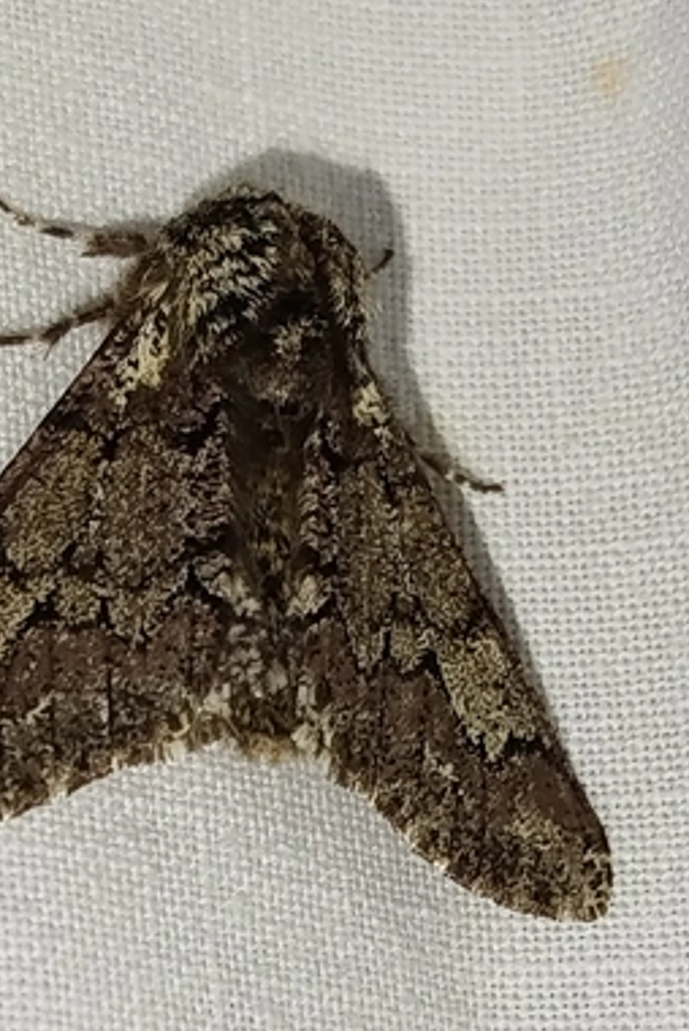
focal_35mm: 133
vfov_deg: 15.3
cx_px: 203
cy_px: 841
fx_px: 3811
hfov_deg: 10.3
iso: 80
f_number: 1.7
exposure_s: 1/50
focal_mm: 5.31
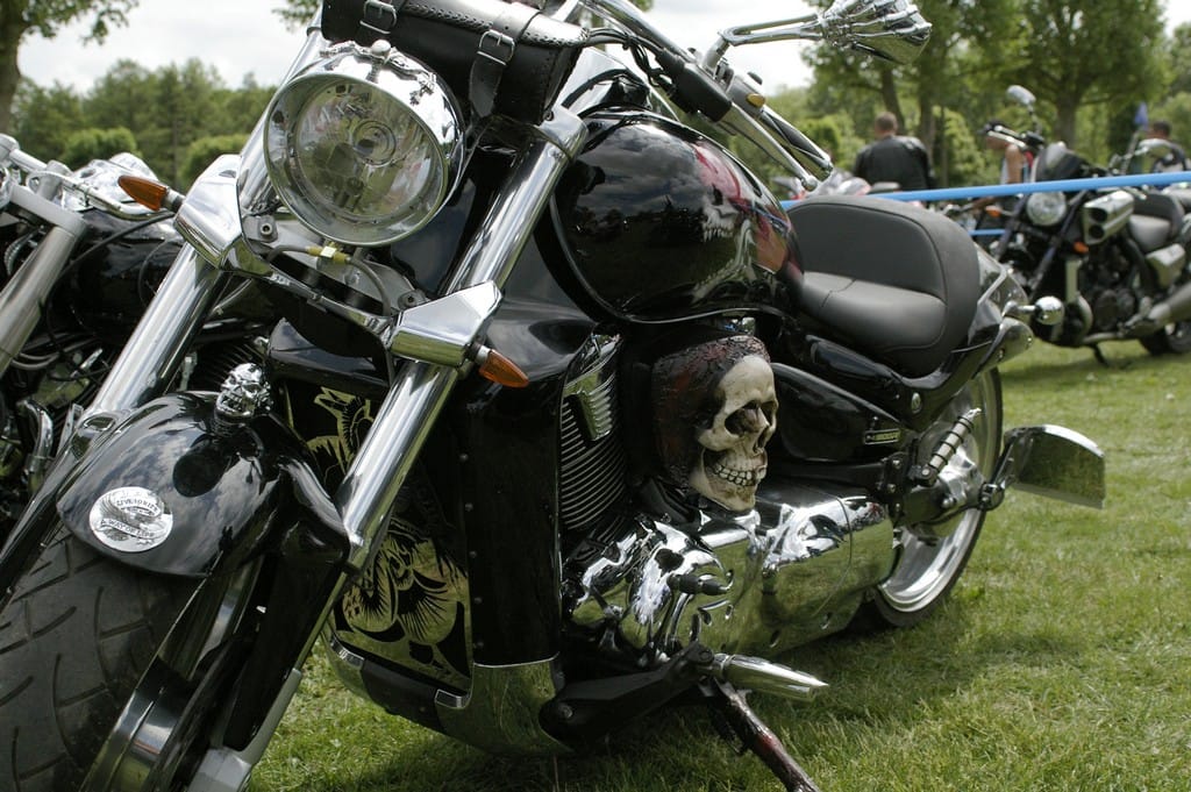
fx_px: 1587
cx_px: 596
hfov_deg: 41.1
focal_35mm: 48
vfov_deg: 28.0
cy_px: 396
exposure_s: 1/1600
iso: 800
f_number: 5.6
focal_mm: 32
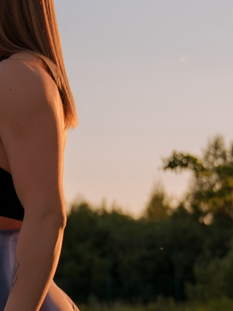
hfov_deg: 16.6
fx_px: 727
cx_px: -115
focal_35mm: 81
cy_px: 200
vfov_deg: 24.0
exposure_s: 1/250
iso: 100
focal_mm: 31
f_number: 2.8
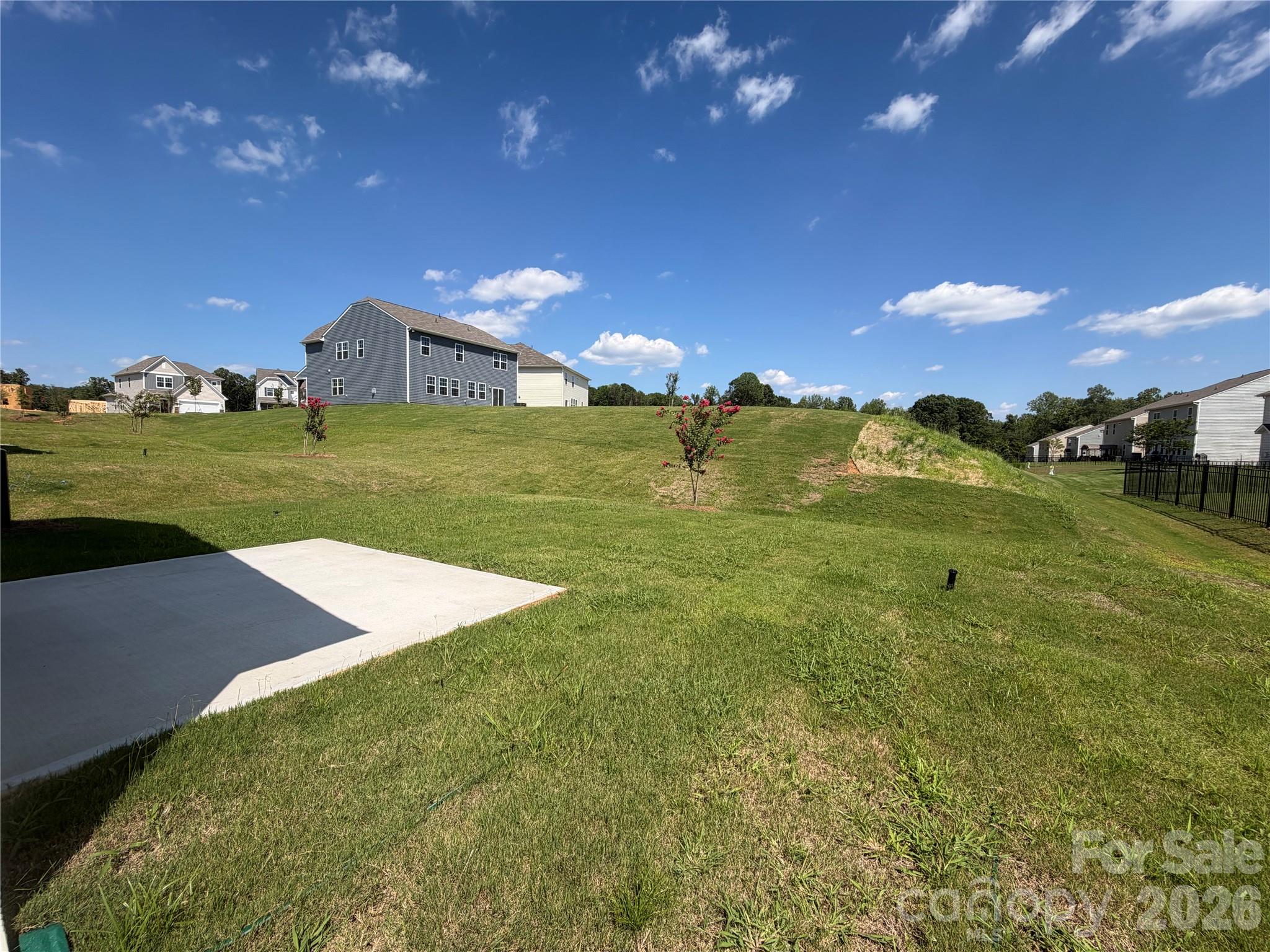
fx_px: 514
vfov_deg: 85.7
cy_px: 476
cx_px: 635
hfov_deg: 102.1
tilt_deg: -1.8
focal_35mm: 14
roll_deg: -1.1
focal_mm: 2.22
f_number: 2.2
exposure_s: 1/888
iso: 20
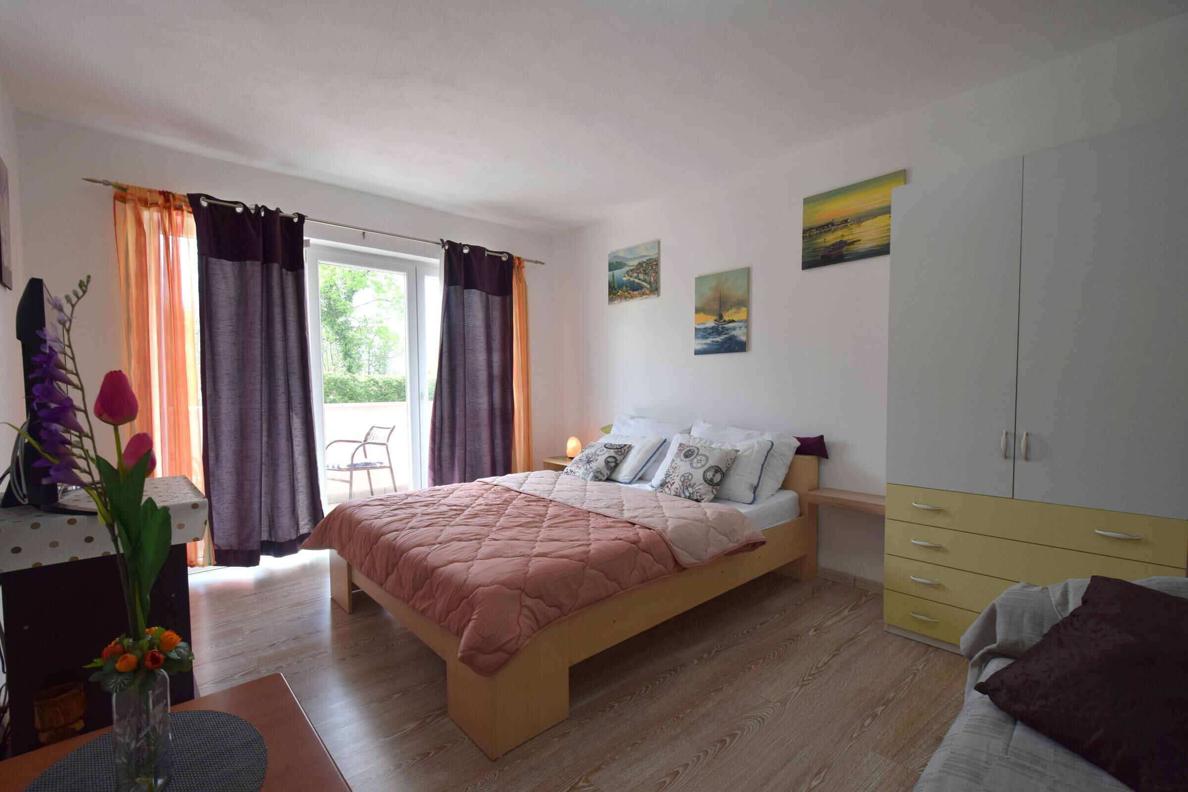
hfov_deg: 100.4
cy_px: 396
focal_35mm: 15
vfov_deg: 77.3
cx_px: 594
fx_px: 495
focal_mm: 10
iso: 400
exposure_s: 1/125
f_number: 5.6
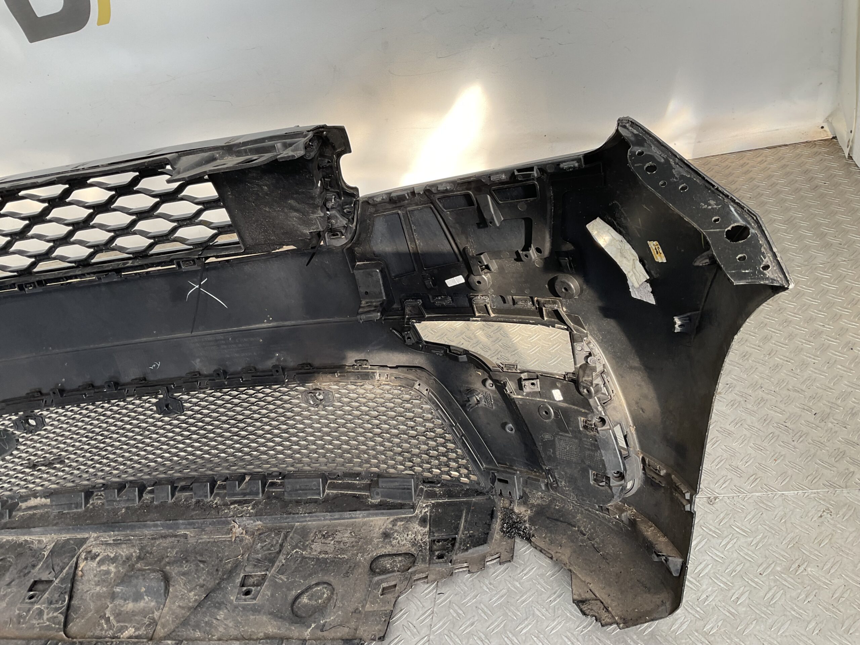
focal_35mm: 29
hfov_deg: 61.7
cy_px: 322
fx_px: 720
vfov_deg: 48.2
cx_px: 430
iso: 16
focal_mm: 3
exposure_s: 1/130
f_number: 1.8
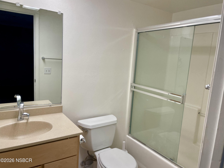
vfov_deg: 53.1
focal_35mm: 26
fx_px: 168
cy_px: 84
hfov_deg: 67.3
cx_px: 112
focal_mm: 4.2
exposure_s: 1/120
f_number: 1.6
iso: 64
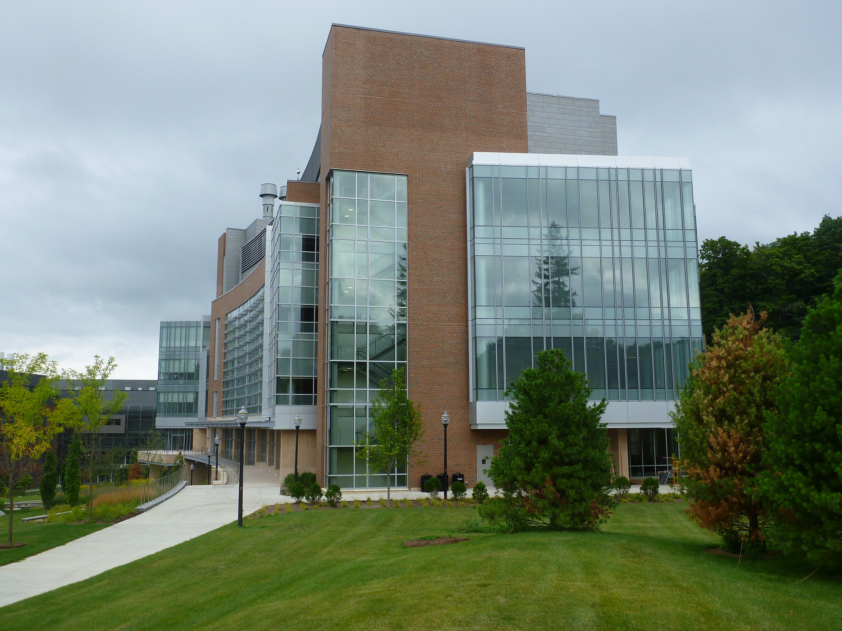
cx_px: 421
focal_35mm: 31
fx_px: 754
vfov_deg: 45.4
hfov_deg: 58.4
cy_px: 316
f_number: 3.5
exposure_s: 1/320
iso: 100
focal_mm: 5.5
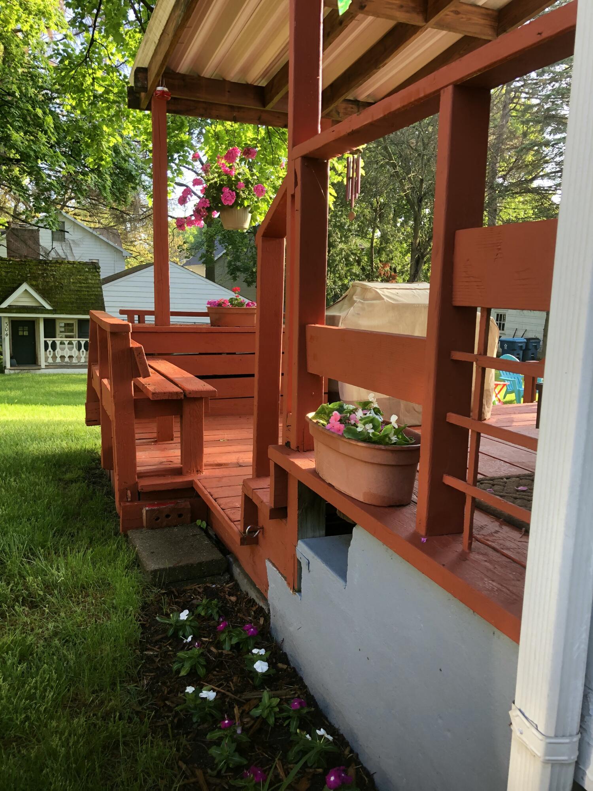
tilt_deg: -7.6
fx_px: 640
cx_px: 296
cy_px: 396
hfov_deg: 49.7
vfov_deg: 63.4
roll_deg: -0.6
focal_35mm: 28
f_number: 1.8
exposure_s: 1/120
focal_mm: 3.99
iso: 40
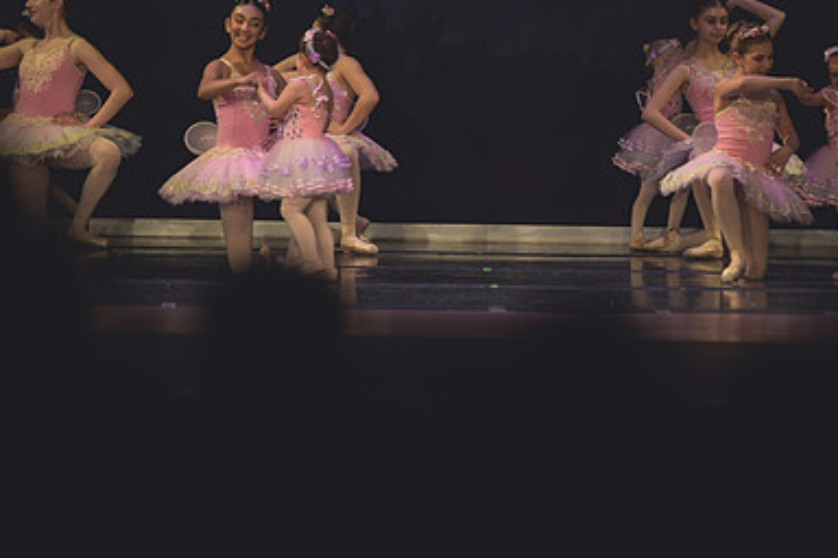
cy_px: 193
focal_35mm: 302
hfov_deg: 6.8
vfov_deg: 4.6
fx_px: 7029
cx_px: 375
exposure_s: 1/320
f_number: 2.8
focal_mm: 200
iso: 400
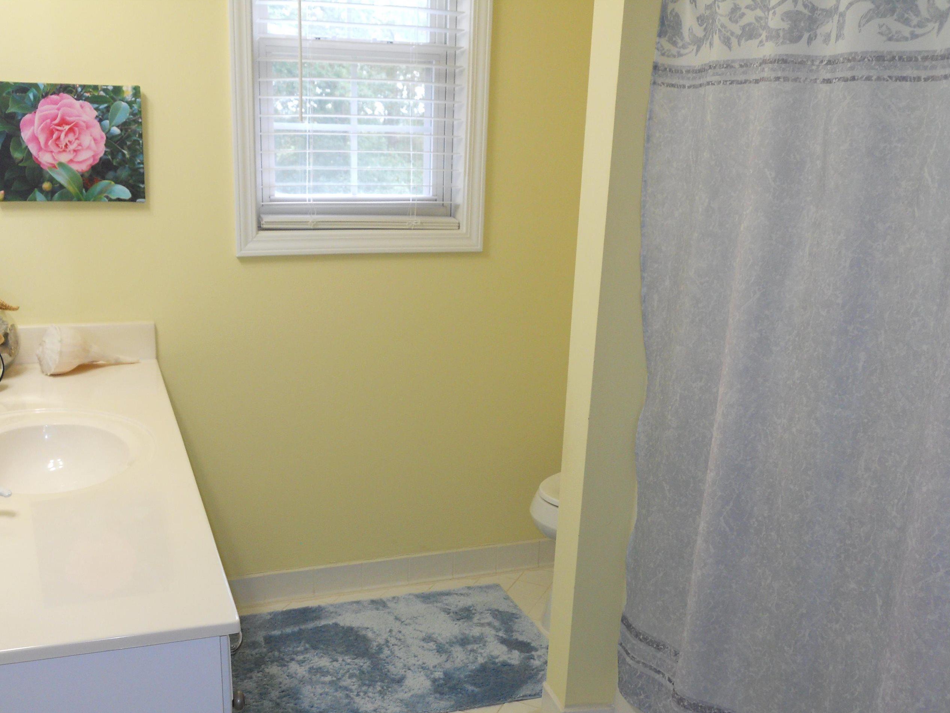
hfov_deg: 53.9
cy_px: 431
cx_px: 433
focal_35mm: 34
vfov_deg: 41.6
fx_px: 933
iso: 160
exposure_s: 1/60
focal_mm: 5
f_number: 2.7
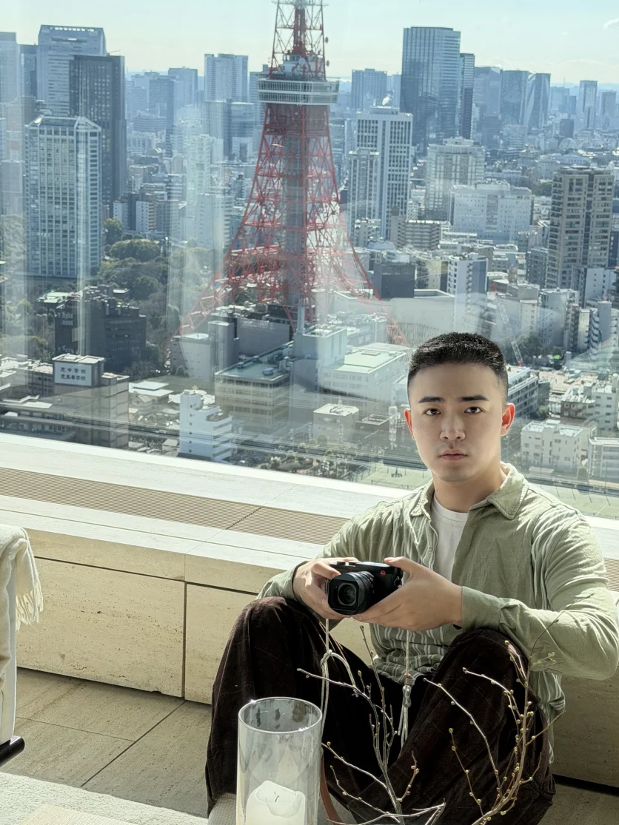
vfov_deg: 31.2
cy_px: 388
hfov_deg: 23.6
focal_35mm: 62
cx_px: 365
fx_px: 1479
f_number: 1.78
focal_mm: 6.76
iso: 100
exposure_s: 1/2146
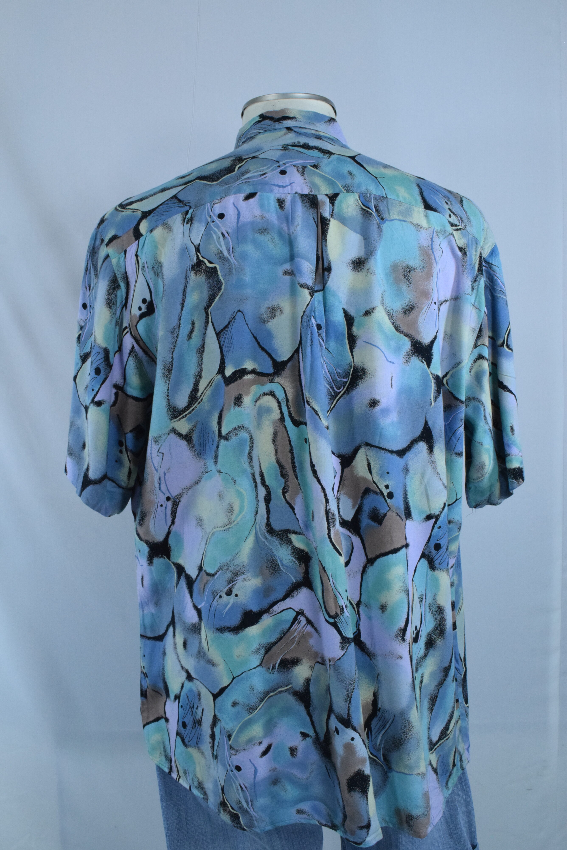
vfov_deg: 49.5
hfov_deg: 34.2
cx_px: 284
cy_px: 425
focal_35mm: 39
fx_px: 921
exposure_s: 1/250
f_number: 13
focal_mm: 26
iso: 3200
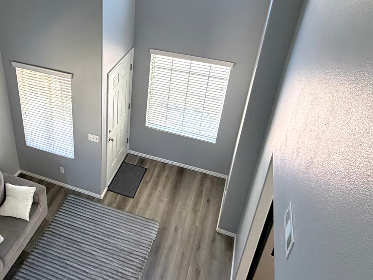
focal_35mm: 33
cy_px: 94
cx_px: 112
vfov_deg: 42.4
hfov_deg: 53.8
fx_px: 356
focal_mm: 2.22
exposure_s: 1/121
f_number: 2.2
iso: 250
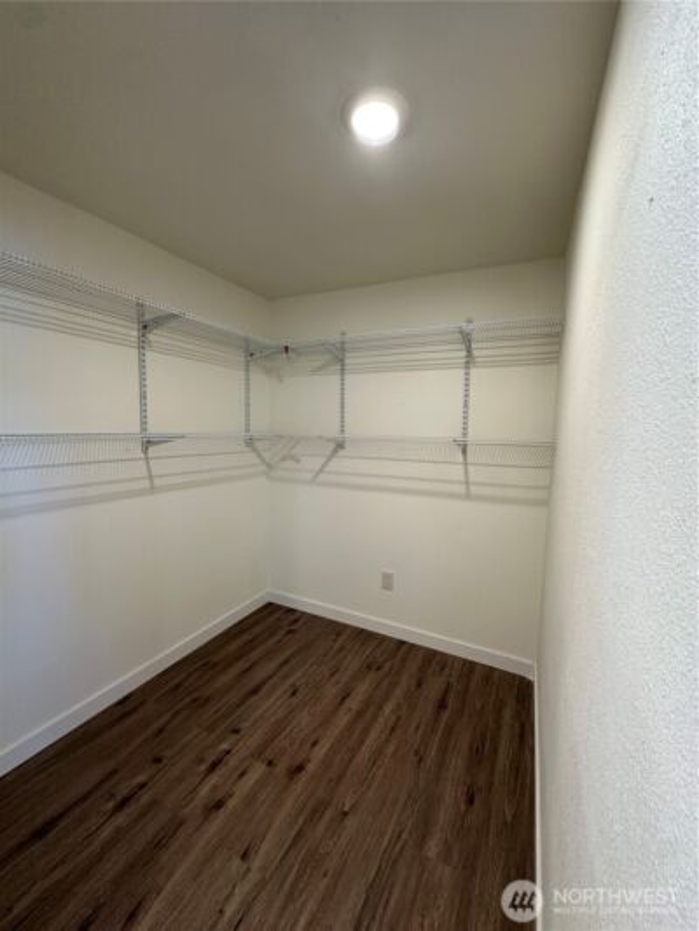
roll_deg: -1.5
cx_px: 350
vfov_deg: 102.1
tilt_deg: -5.3
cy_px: 466
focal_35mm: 14
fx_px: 377
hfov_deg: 85.7
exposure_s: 1/60
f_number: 2.2
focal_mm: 2.22
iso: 160
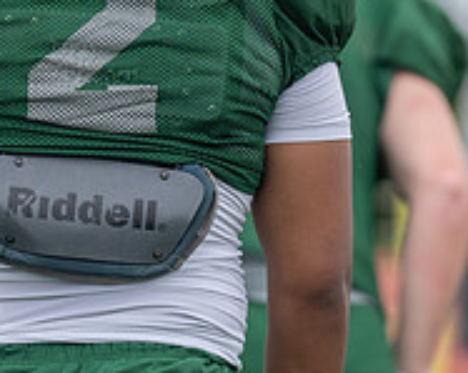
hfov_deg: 2.9
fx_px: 9155
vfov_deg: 2.3
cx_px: 40
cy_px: 0
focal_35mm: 662
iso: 200
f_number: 3.5
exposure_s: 1/1250
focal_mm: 197
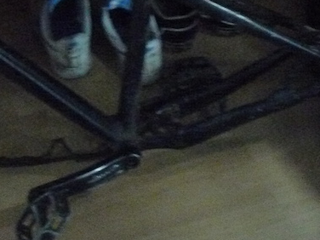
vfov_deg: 14.8
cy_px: -4
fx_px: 906
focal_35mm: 98
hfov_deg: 19.5
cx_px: 12
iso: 800
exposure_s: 1/8
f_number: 2.8
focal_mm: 6
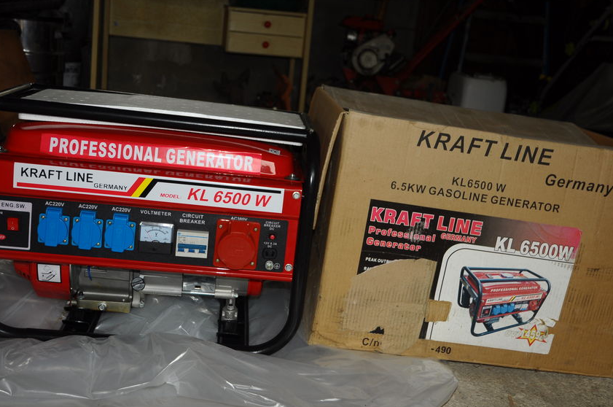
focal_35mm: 45
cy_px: 186
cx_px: 299
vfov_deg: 30.0
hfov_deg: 44.0
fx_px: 758
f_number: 4
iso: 200
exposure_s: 1/60
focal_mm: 25
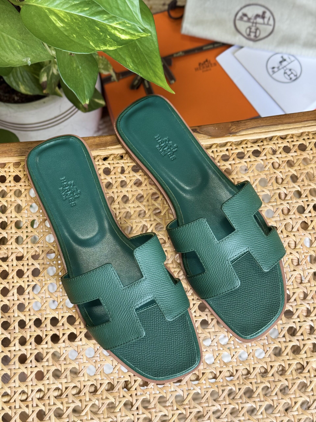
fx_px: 584
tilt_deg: -74.3
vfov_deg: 39.7
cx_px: 158
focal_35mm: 48
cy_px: 211
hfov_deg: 30.3
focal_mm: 6.76
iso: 100
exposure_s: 1/85
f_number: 1.78
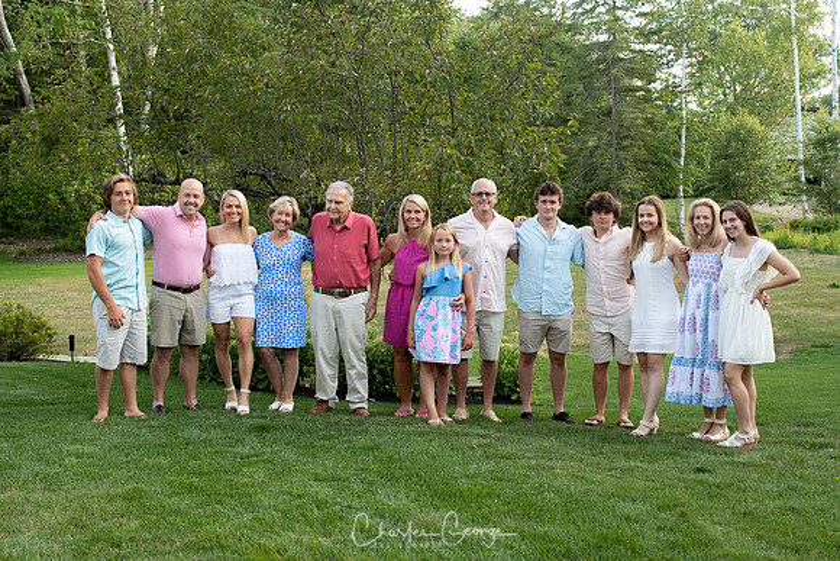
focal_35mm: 45
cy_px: 280
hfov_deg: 43.4
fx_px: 1055
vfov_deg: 29.8
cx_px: 421
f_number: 5.6
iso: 400
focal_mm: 29
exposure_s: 1/125
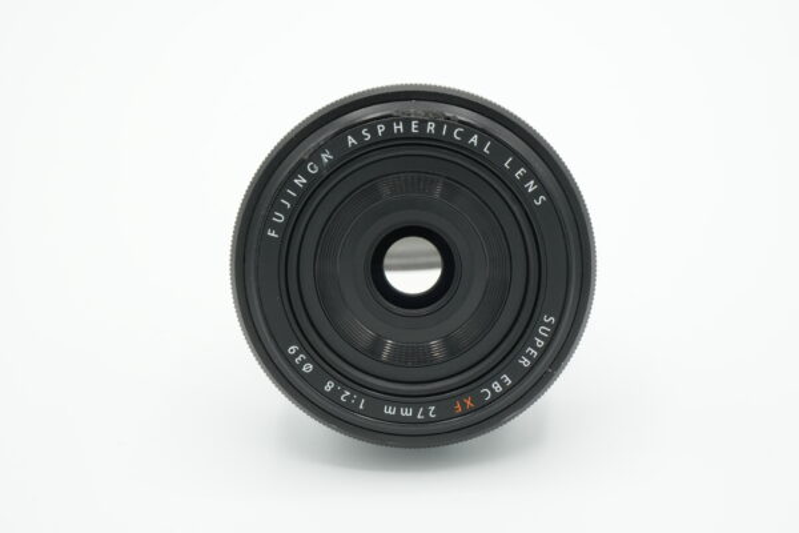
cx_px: 400
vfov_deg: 13.0
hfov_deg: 19.5
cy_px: 266
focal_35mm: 105
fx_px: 2330
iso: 800
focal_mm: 70
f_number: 14
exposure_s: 1/125
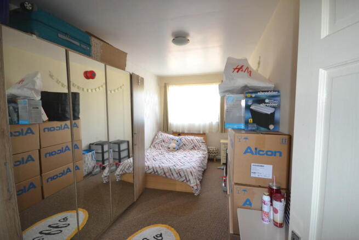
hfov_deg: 100.4
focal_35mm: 15
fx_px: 150
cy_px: 120
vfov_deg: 77.4
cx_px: 180
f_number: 4
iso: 1250
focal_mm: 10
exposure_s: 1/60
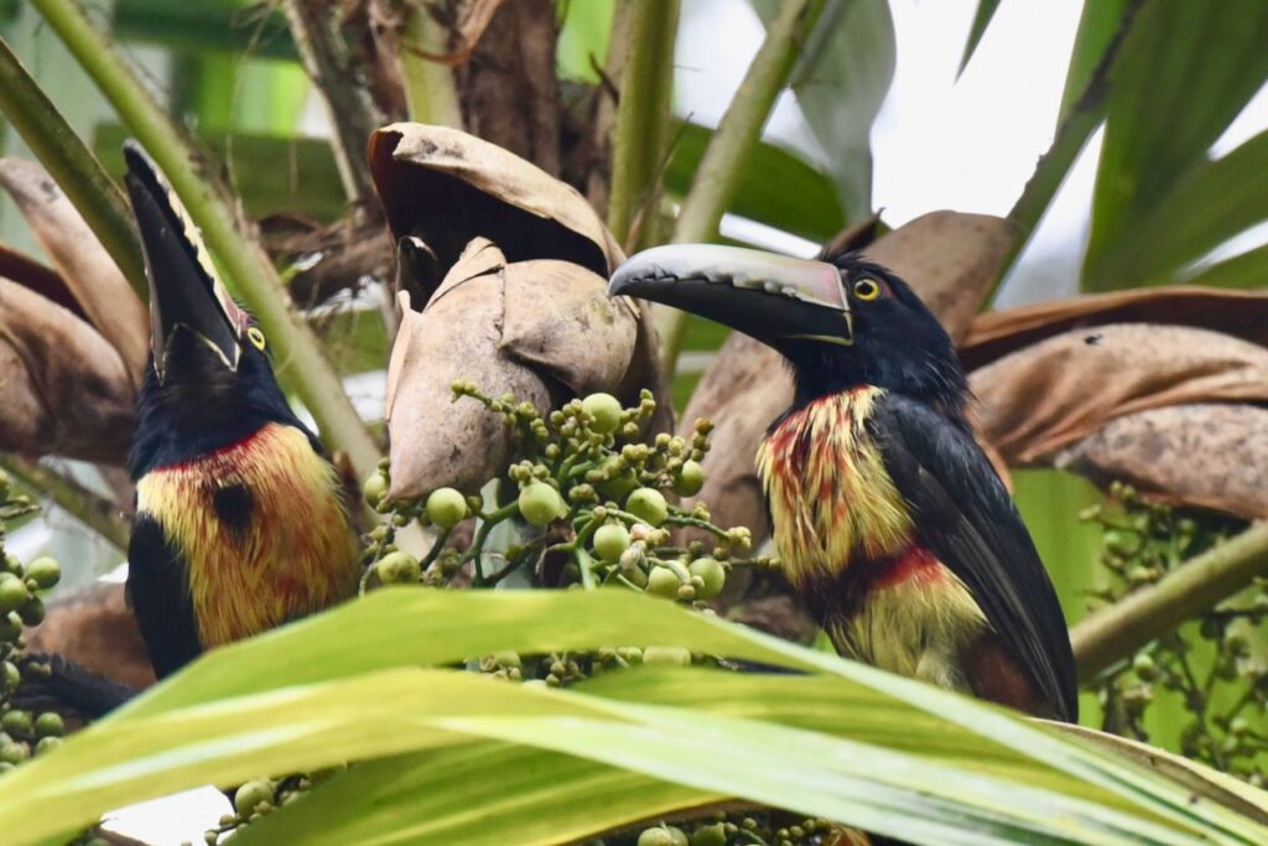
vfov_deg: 3.4
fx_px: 14090
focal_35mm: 400
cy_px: 423
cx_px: 634
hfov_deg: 5.2
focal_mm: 400
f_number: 7.1
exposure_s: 1/200
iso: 2500
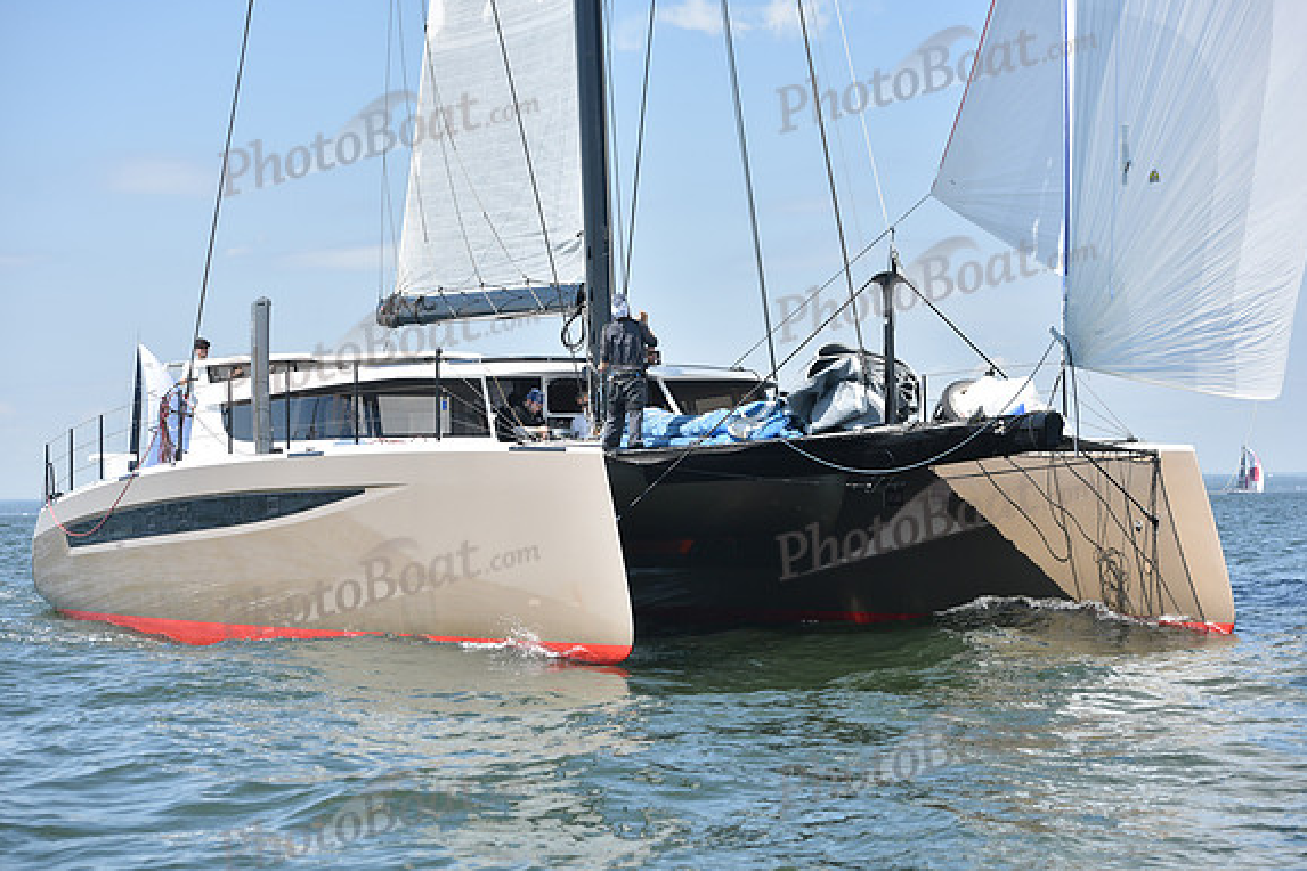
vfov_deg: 16.5
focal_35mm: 83
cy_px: 434
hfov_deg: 24.5
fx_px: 3013
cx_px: 659
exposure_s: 1/1250
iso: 250
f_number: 5
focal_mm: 82
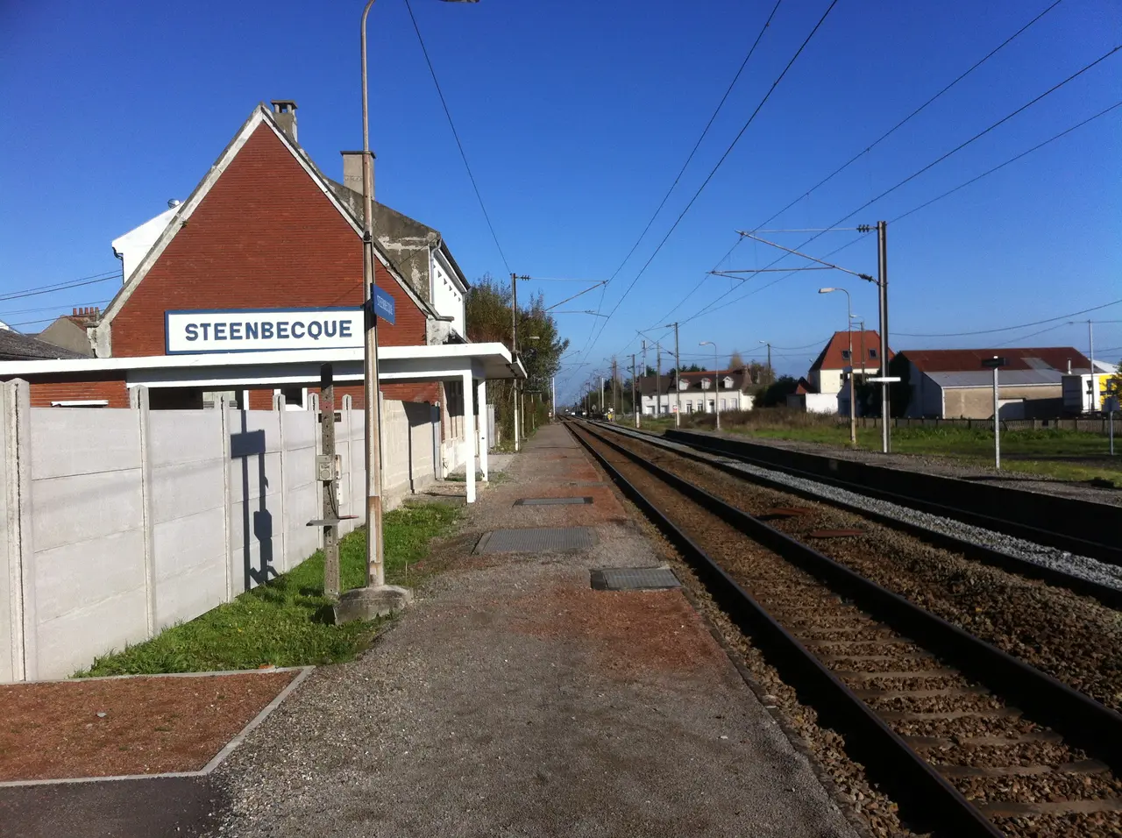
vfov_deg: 40.6
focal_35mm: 35
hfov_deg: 52.7
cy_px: 419
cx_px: 561
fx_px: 1133
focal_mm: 3.85
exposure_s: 1/1885
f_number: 2.8
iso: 80
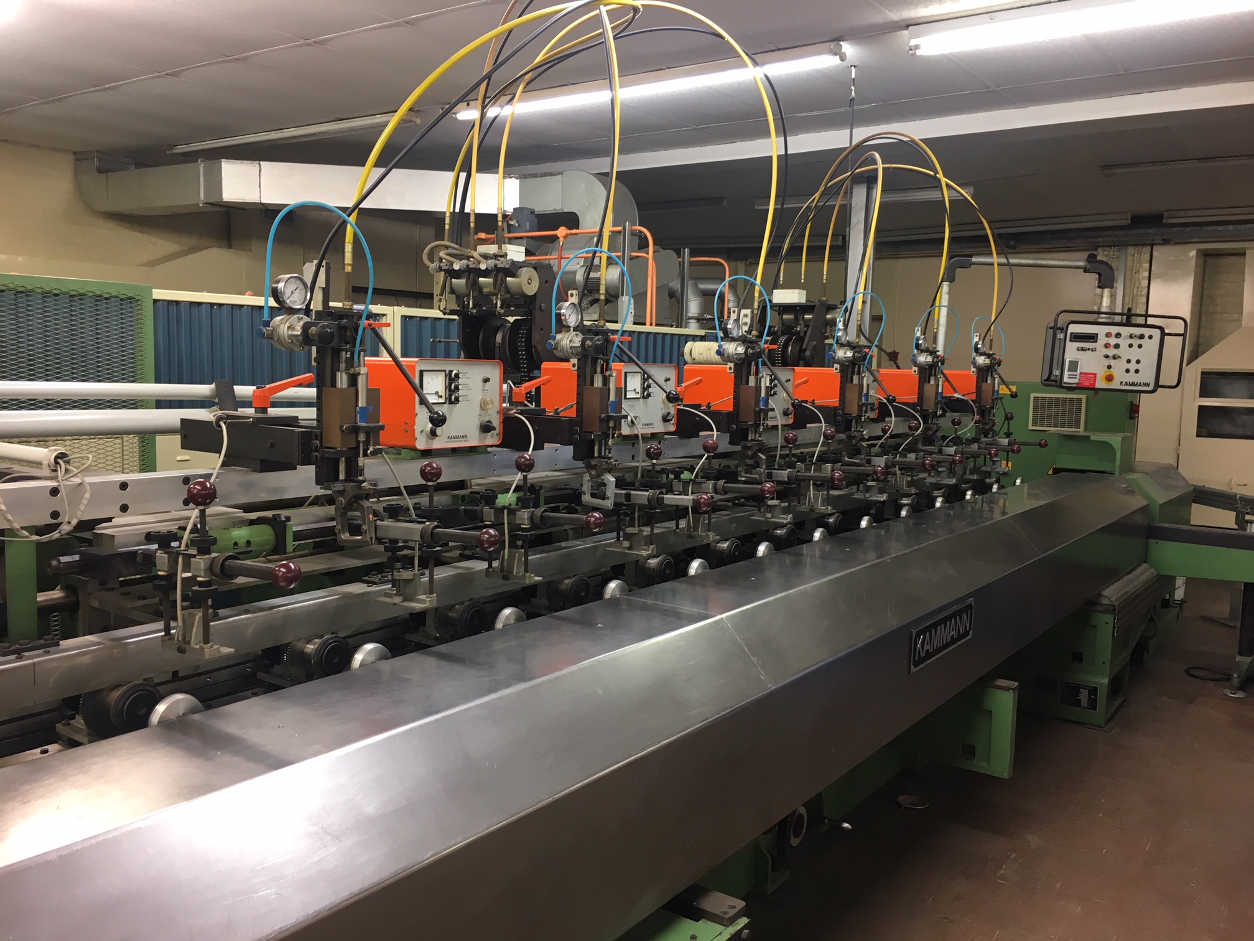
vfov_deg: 48.2
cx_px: 627
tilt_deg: -5.7
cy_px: 470
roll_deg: -1.7
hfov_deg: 61.7
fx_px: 1051
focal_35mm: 29
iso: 64
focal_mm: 4.15
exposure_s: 1/33
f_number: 2.2
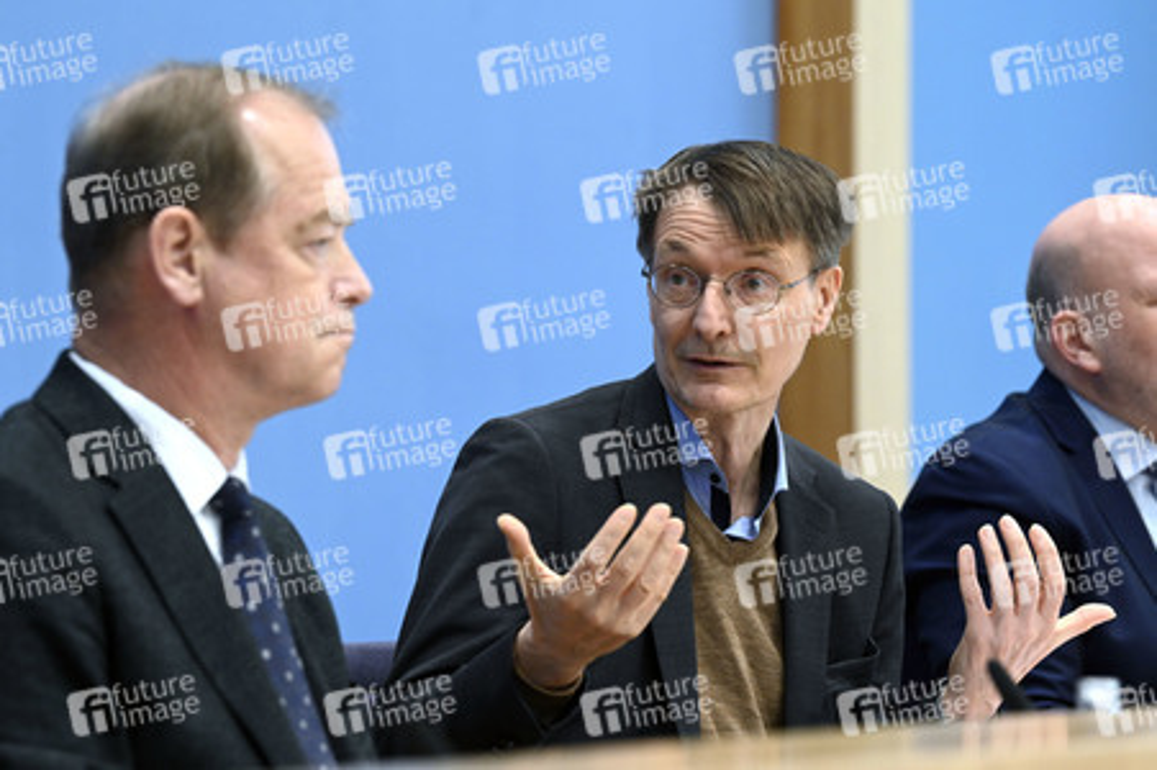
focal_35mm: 170
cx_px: 578
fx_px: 5459
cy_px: 385
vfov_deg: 8.1
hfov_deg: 12.1
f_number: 5.6
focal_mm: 170
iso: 4000
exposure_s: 1/400
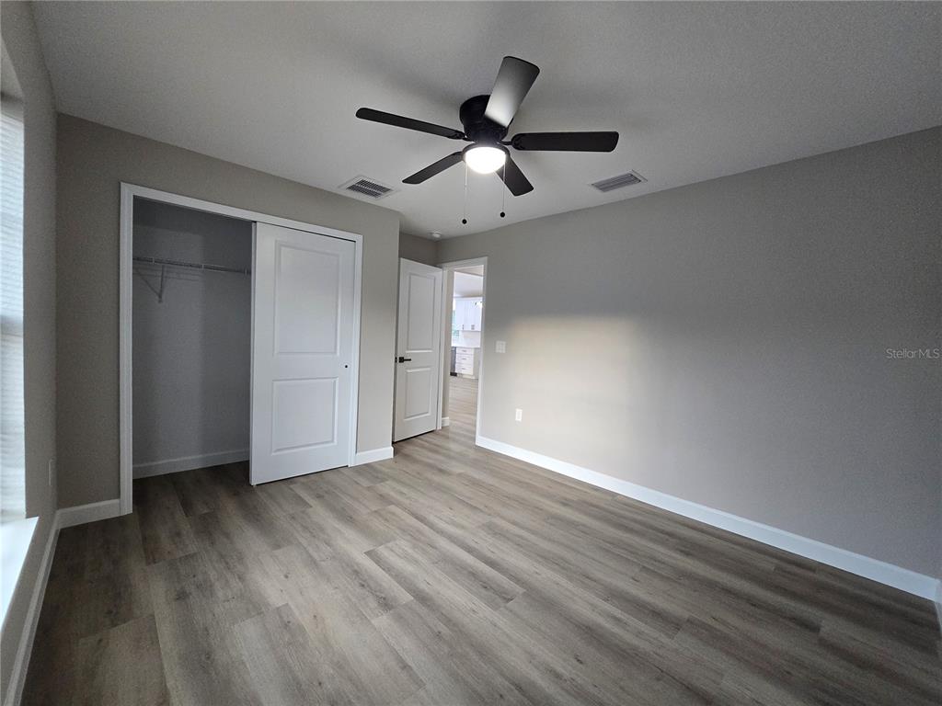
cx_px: 471
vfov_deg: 89.9
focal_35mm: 13
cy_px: 353
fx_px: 354
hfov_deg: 106.2
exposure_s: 1/60
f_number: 2.2
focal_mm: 2.2
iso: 250
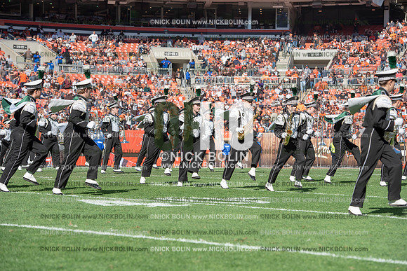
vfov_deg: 12.2
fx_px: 1266
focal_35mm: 112
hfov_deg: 18.3
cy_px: 136
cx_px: 204
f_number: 5
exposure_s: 1/2000
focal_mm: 112
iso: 400
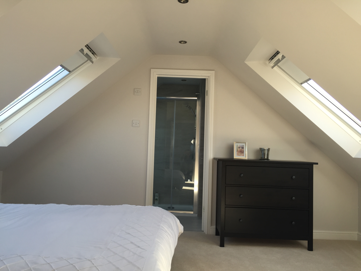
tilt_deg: +2.2
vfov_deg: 48.2
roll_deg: -2.0
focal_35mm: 29
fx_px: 302
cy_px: 136
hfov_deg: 61.7
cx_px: 180
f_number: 2.2
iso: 32
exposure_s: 1/150
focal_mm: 4.15
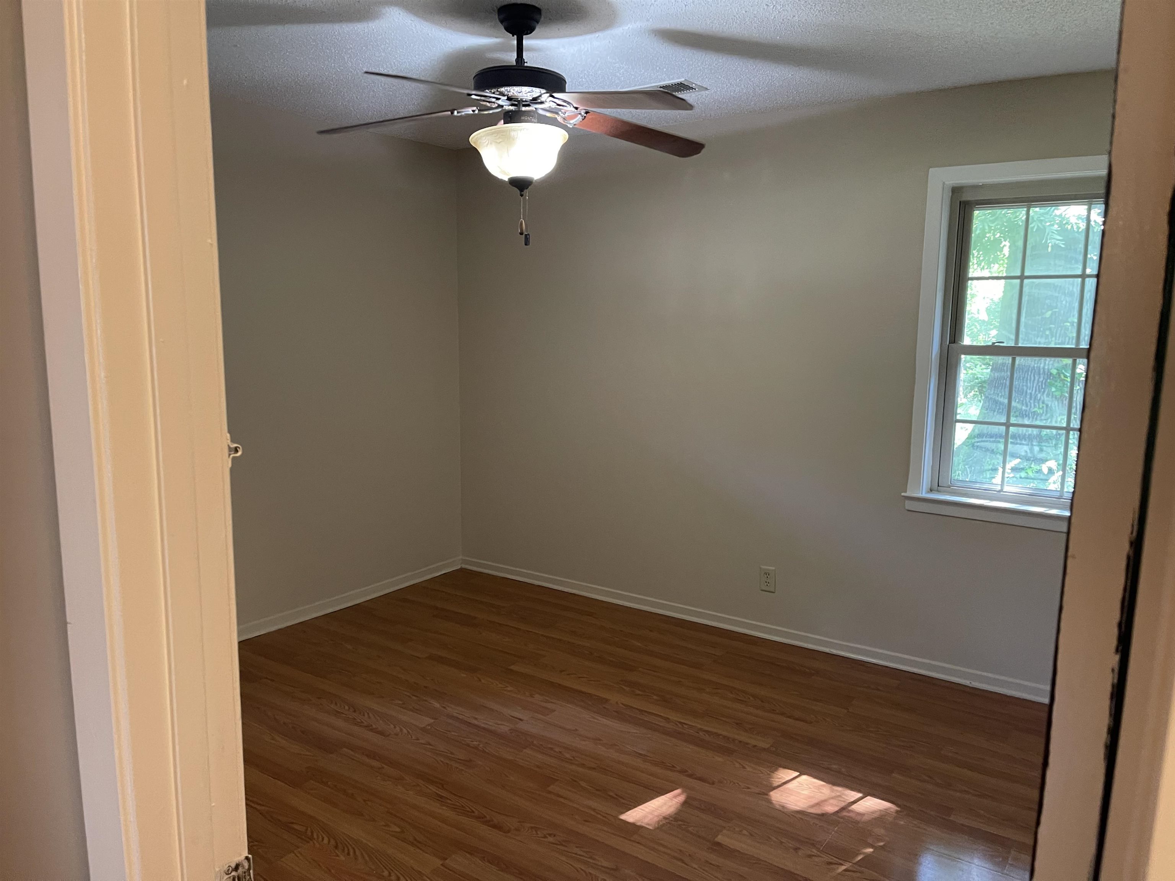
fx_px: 849
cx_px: 588
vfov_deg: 54.9
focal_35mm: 25
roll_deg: -0.9
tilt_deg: -8.6
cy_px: 440
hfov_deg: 69.4
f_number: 1.6
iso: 400
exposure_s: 1/60
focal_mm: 5.1
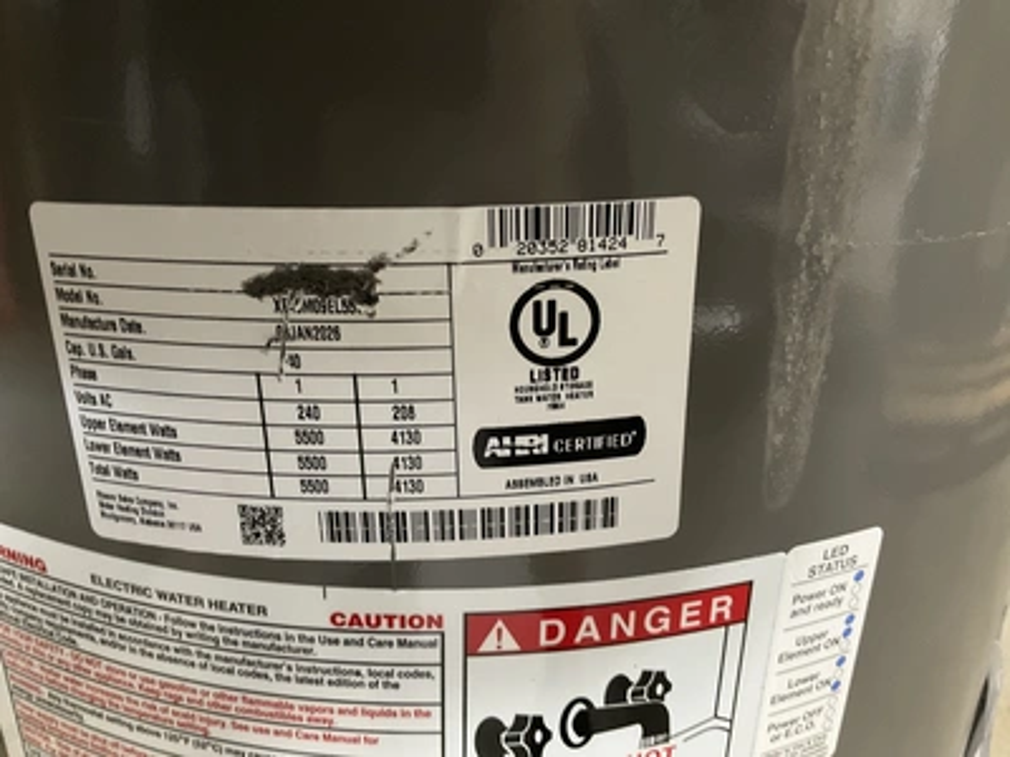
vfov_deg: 48.2
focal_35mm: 29
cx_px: 505
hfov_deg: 61.7
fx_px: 846
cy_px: 378
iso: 200
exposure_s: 1/40
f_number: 1.8
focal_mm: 3
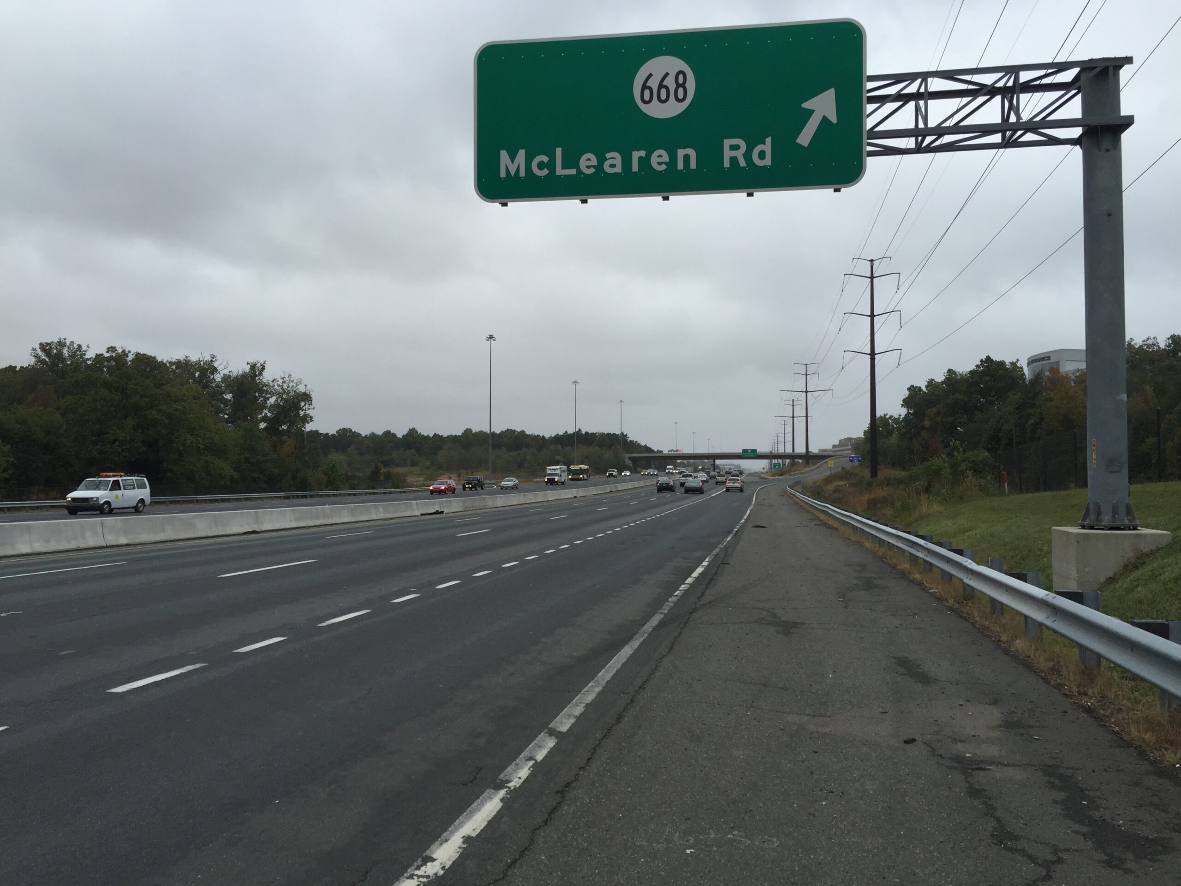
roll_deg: -1.8
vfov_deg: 48.2
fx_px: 989
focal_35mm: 29
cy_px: 443
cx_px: 590
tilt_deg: +1.3
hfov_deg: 61.7
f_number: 2.2
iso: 32
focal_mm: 4.15
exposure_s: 1/557
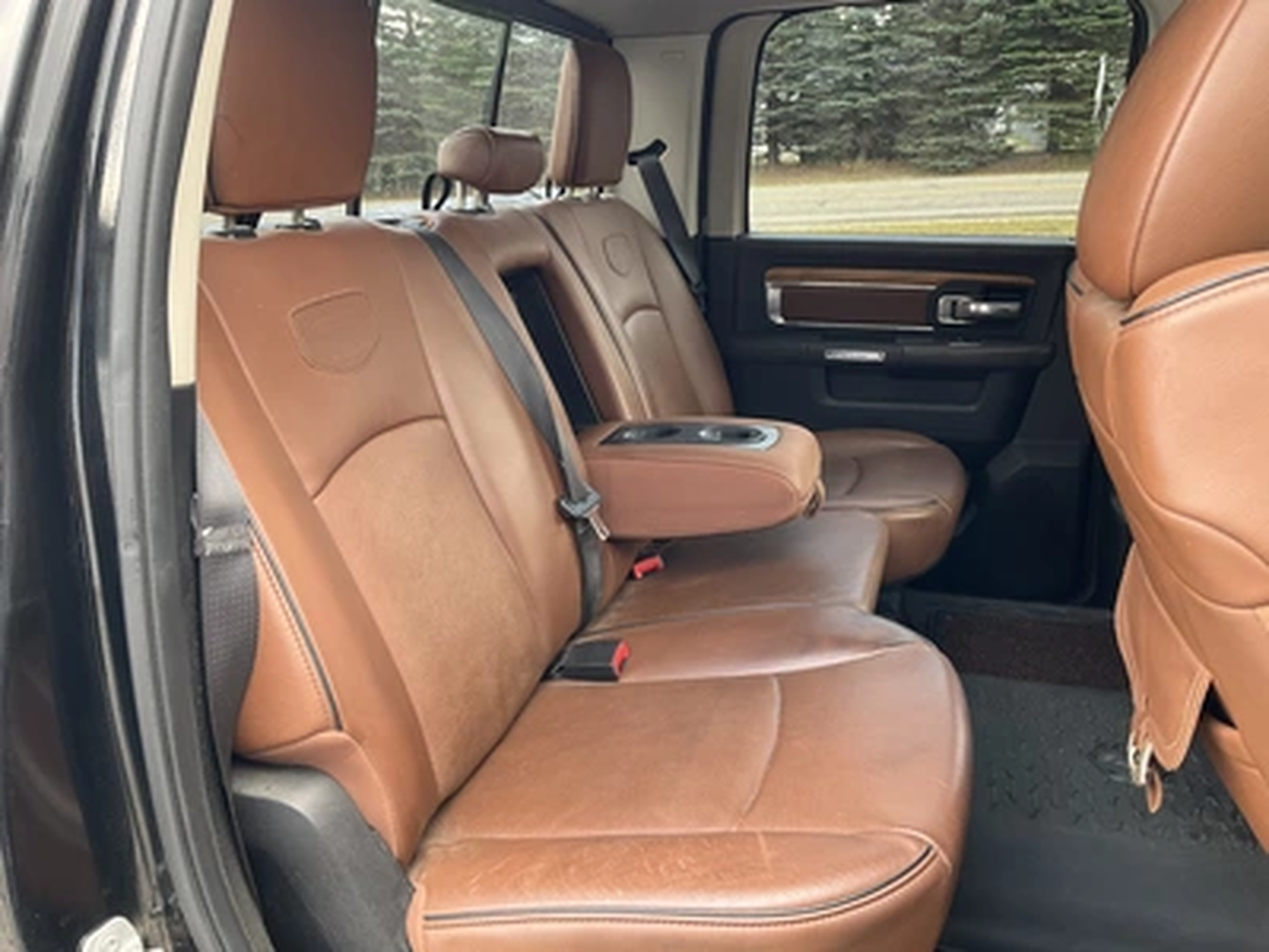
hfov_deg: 61.7
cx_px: 634
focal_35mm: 29
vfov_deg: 48.2
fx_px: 1063
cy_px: 476
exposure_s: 1/122
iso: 64
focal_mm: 3
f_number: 1.8
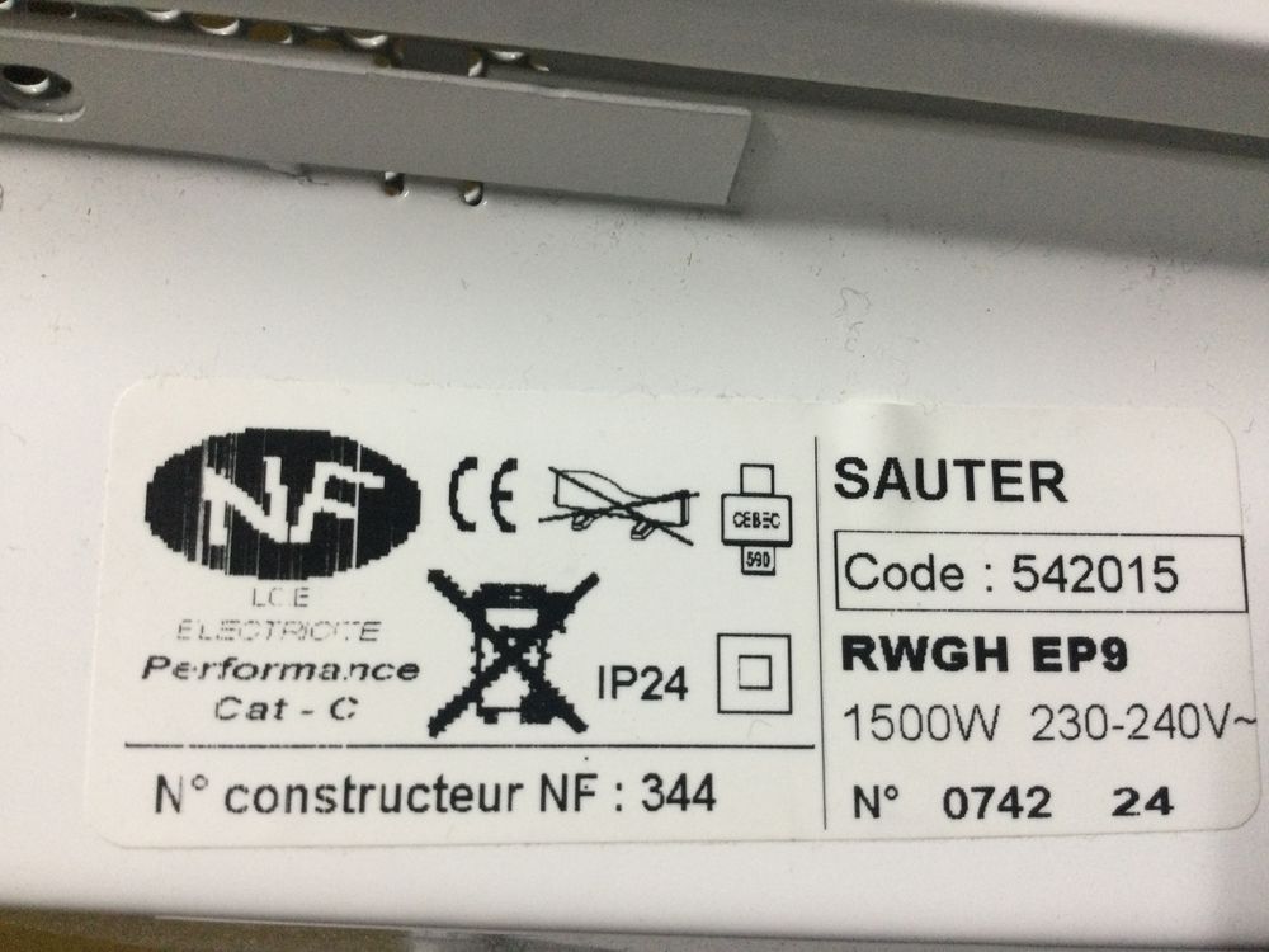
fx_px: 1136
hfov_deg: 58.4
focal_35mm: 31
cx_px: 634
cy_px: 476
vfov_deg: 45.4
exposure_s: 1/33
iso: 160
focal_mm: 3.3
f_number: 2.4
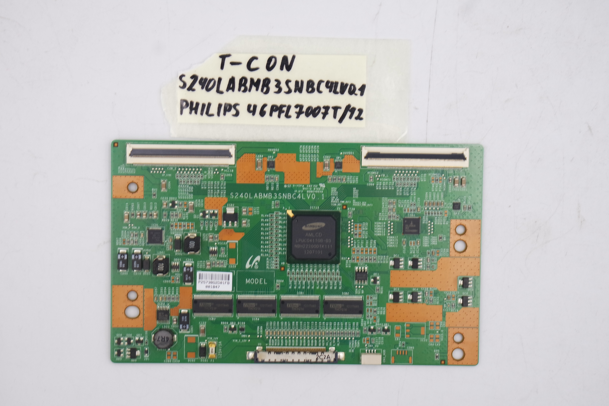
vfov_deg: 18.9
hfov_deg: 28.1
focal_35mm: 72
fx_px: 1218
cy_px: 203
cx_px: 304
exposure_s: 1/100
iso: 200
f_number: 5.6
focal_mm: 27
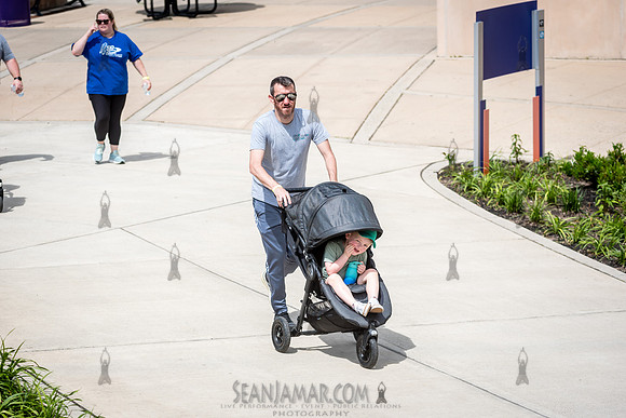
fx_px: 2101
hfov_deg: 17.0
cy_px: 209
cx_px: 313
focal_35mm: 121
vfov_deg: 11.4
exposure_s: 1/2000
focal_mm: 120
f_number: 4.5
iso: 250
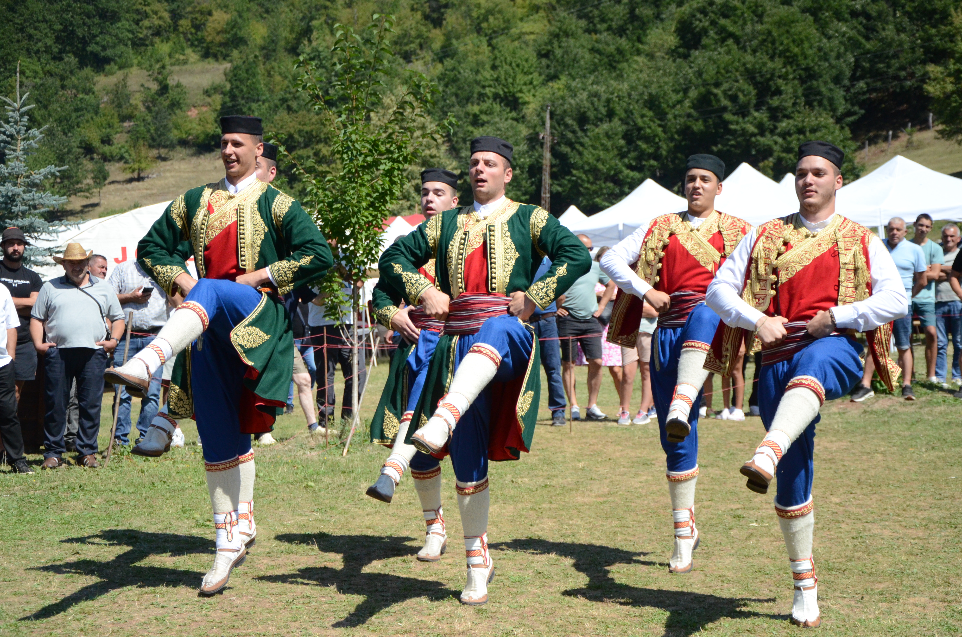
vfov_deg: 18.1
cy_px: 318
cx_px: 481
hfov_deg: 27.0
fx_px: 2000
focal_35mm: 75
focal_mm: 50
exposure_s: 1/8000
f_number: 5.6
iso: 1600
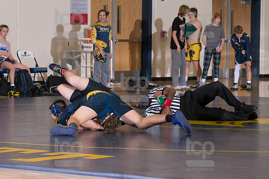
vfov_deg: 7.9
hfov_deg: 11.8
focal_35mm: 174
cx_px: 134
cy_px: 90
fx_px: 1299
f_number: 5.6
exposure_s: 1/250
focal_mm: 116
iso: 2000
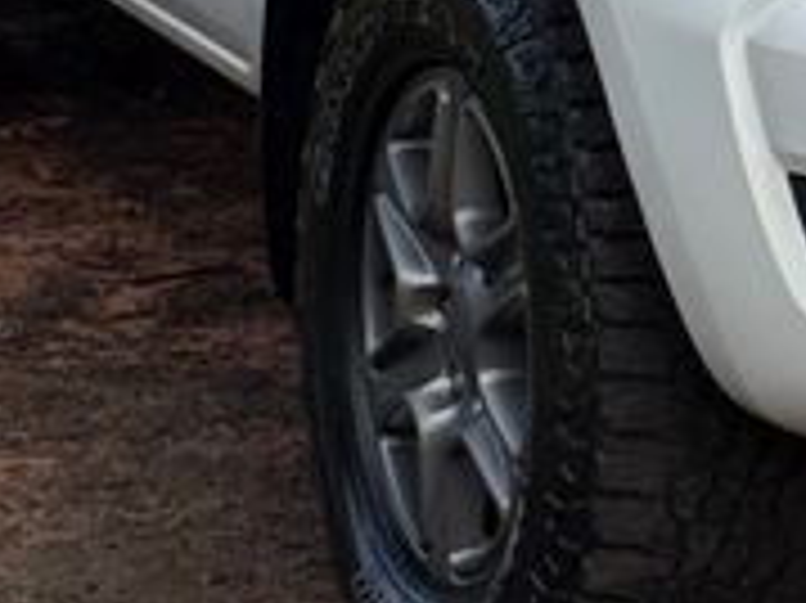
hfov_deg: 9.0
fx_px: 5049
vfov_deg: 6.7
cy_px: -387
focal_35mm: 217
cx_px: 986
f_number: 1.78
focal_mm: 6.76
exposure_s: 1/4587
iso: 64
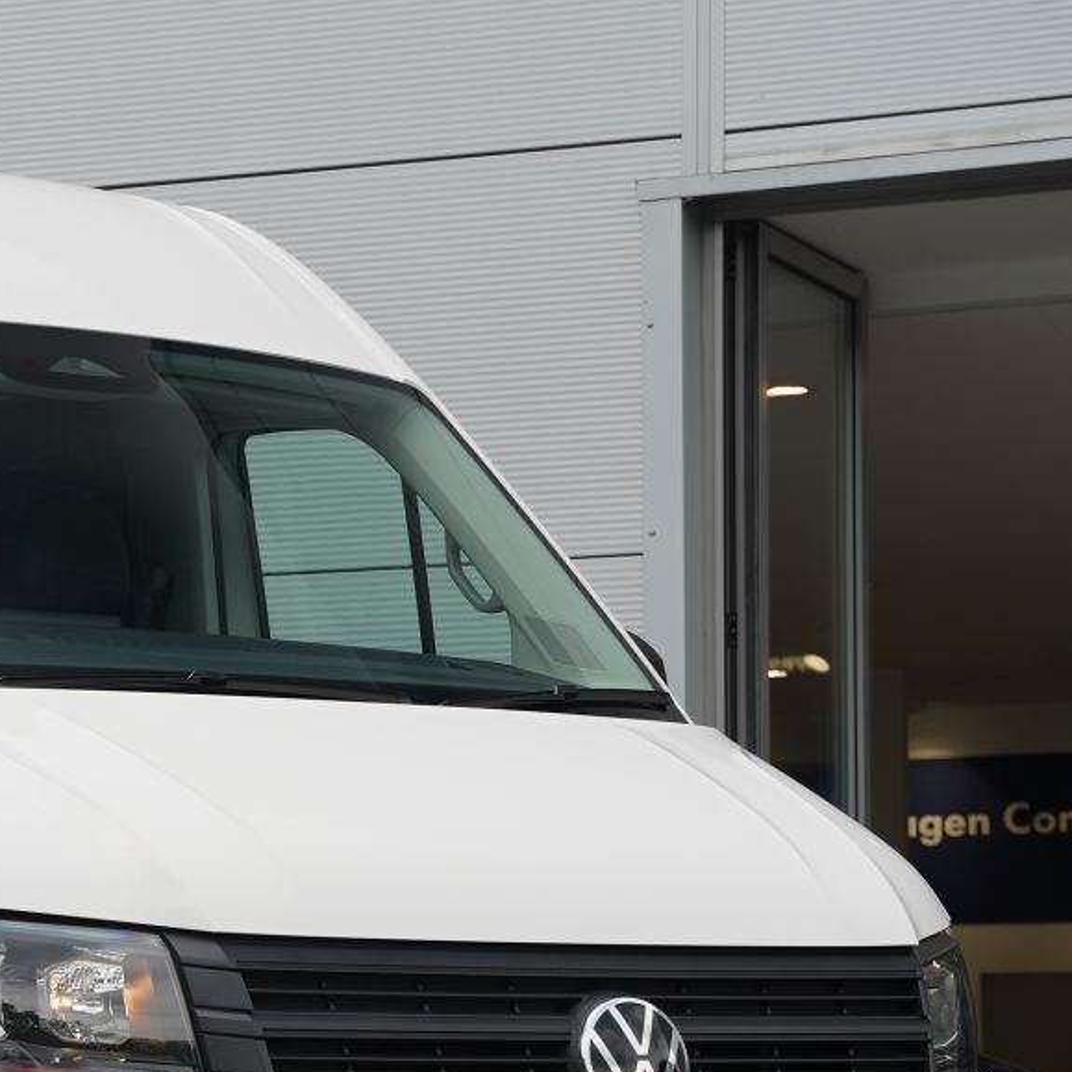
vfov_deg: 13.4
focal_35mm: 129
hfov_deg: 13.3
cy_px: 926
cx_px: -87
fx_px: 4528
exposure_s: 1/200
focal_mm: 55.1
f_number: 4.5
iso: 100
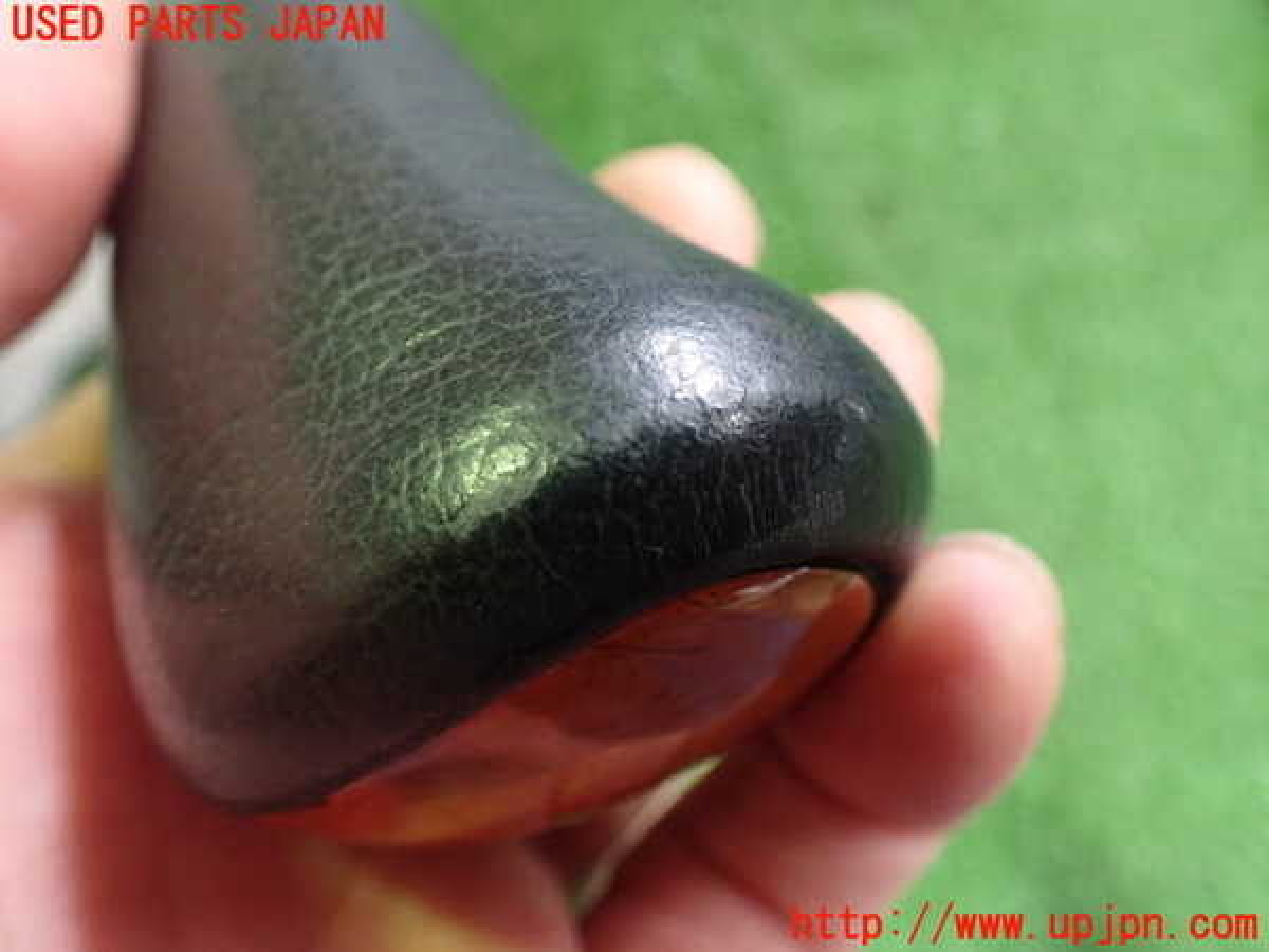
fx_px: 1100
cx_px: 634
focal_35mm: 30
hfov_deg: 60.0
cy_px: 476
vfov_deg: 46.8
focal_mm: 5.4
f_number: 2.3
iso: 800
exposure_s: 1/50
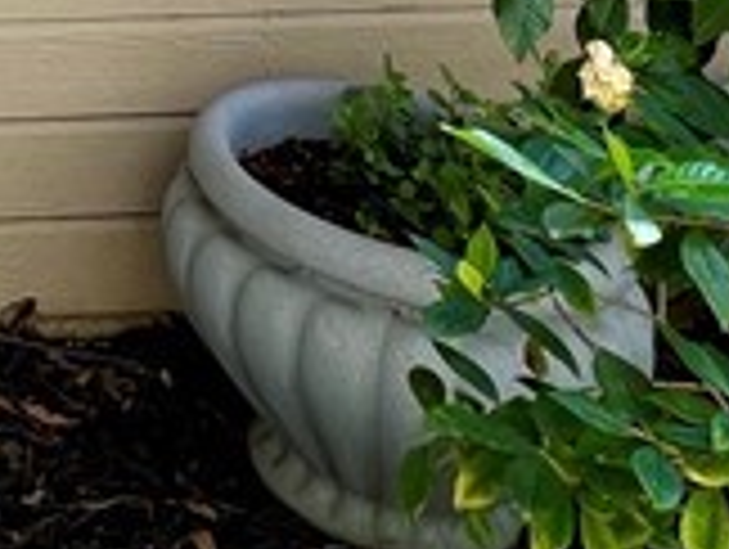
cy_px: -770
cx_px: -436
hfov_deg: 19.8
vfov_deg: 13.3
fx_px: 1729
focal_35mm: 82
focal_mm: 1.57
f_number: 1.8
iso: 40
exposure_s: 1/99
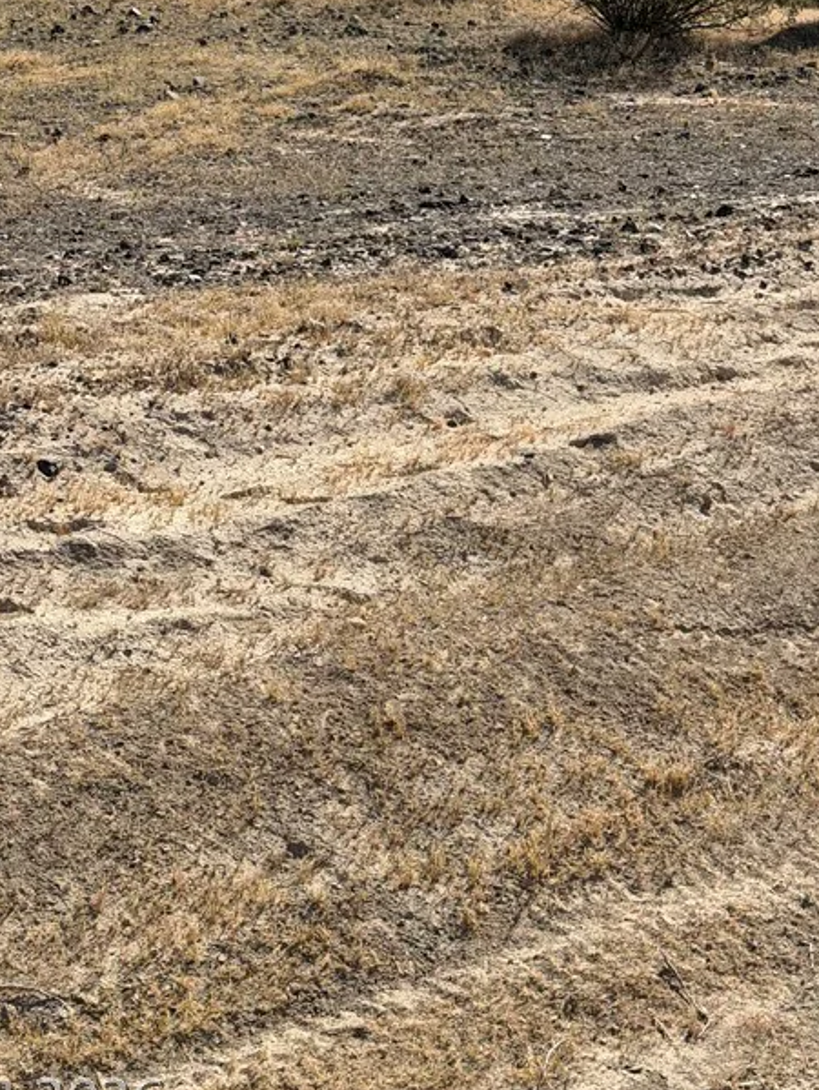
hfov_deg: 17.9
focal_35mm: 82
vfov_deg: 23.5
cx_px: 601
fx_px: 2584
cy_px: 207
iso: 64
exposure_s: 1/7143
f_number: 1.78
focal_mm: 6.76
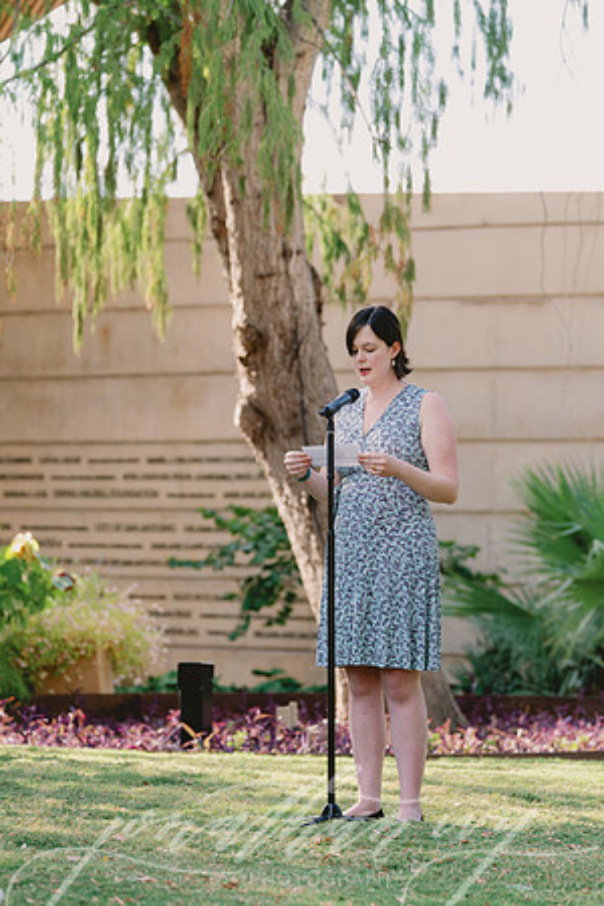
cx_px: 302
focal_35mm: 155
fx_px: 3901
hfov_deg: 8.9
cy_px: 453
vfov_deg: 13.2
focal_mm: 155
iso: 200
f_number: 4
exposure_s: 1/250
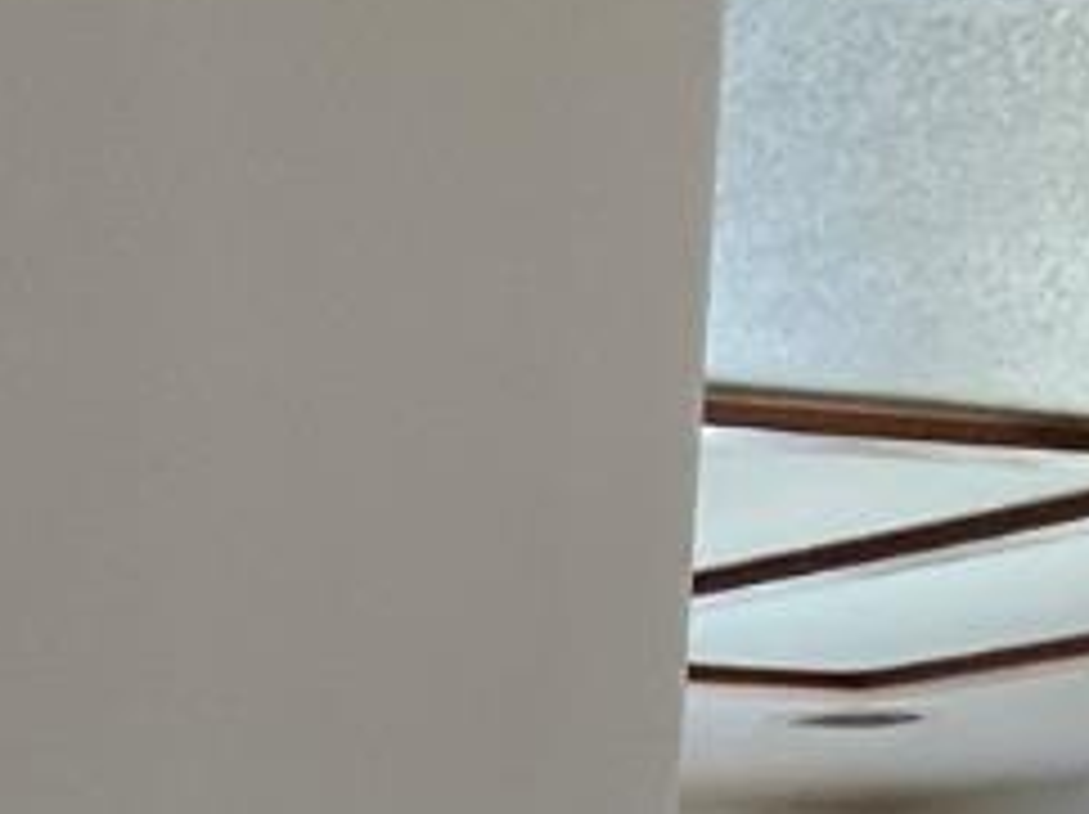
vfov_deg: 7.4
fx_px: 5657
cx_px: -1346
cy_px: 2318
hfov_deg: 9.9
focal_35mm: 180
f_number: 1.8
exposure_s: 1/60
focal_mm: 3
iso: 64
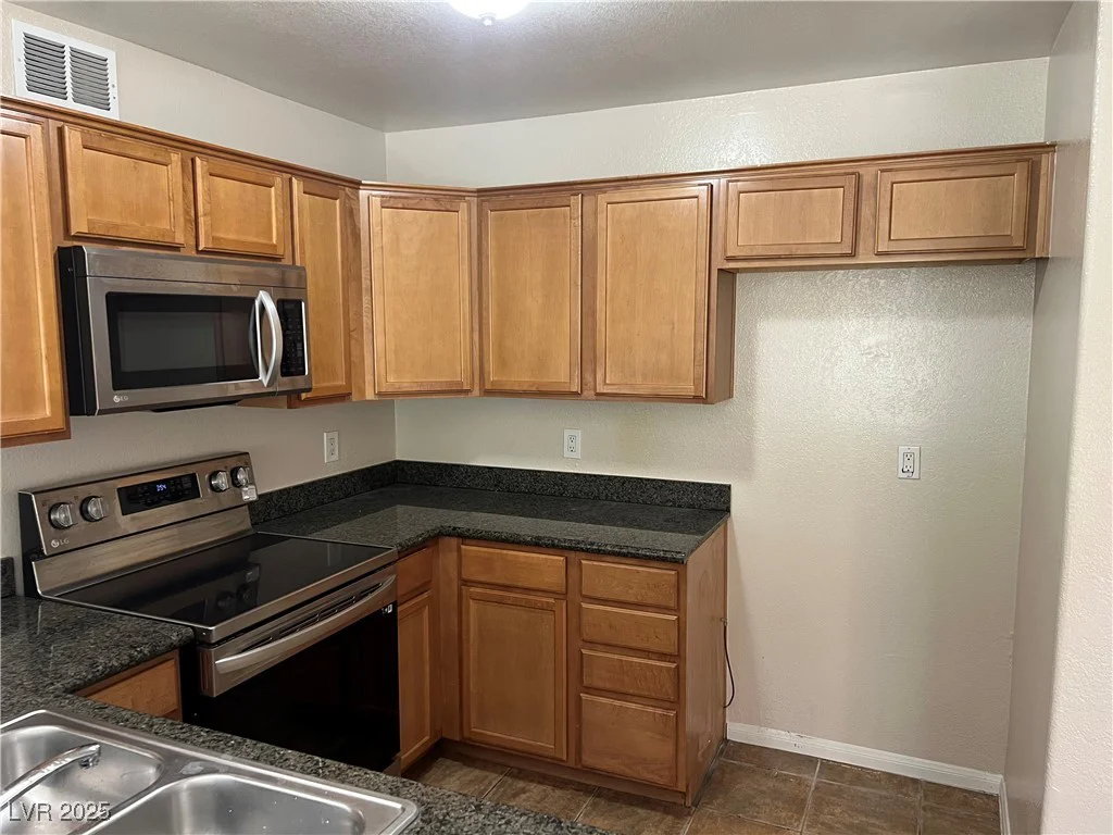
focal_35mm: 26
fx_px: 836
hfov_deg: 67.3
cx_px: 556
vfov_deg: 53.1
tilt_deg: -7.4
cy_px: 418
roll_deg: -0.6
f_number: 1.5
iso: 200
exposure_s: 1/60
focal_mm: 5.7
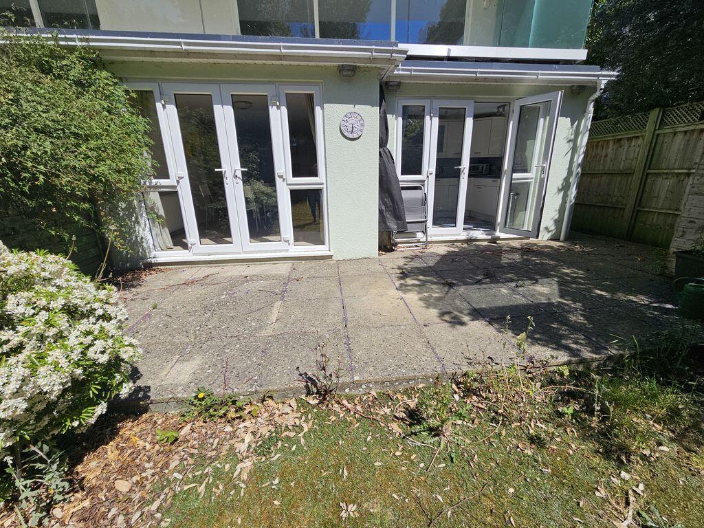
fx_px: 264
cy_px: 264
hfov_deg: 106.2
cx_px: 352
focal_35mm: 13
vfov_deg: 89.9
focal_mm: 2.2
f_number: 2.2
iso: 50
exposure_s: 1/2586
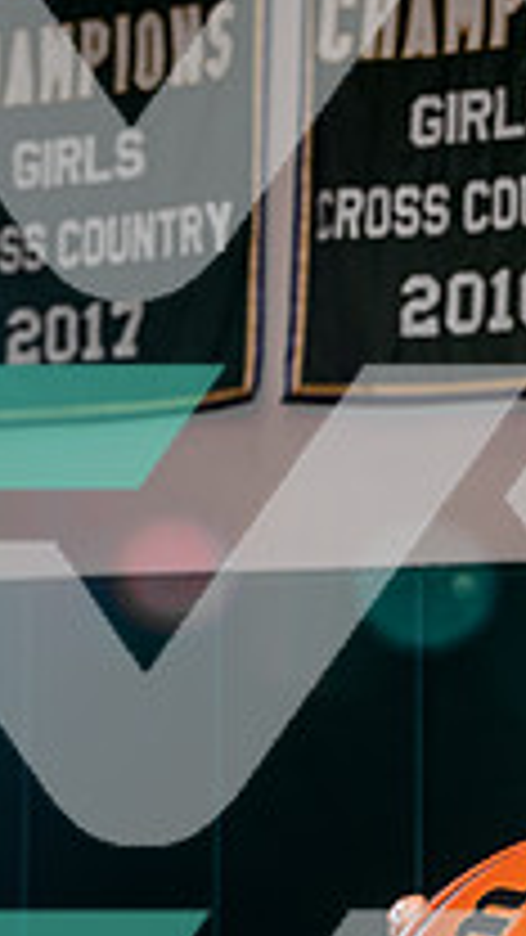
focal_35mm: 111
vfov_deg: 19.2
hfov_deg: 10.4
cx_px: 899
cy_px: 605
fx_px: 2752
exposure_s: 1/60
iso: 200
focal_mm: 38
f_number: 8
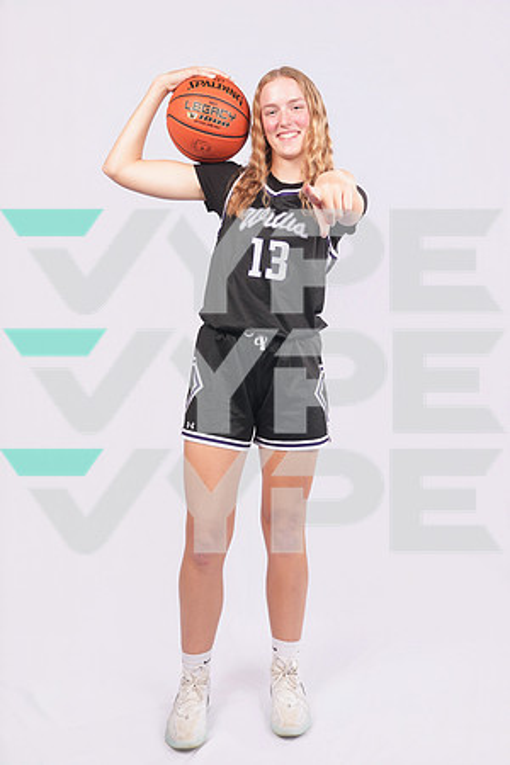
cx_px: 255
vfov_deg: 53.1
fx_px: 765
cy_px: 382
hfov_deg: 36.9
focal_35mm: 36
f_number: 7.1
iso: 160
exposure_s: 1/200
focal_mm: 36
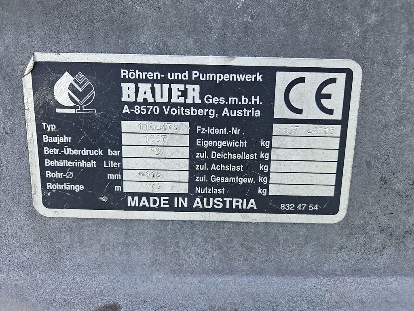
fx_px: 275
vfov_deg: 58.9
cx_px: 207
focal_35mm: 23
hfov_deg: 73.9
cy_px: 156
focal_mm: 5.4
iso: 160
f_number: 1.8
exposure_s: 1/359
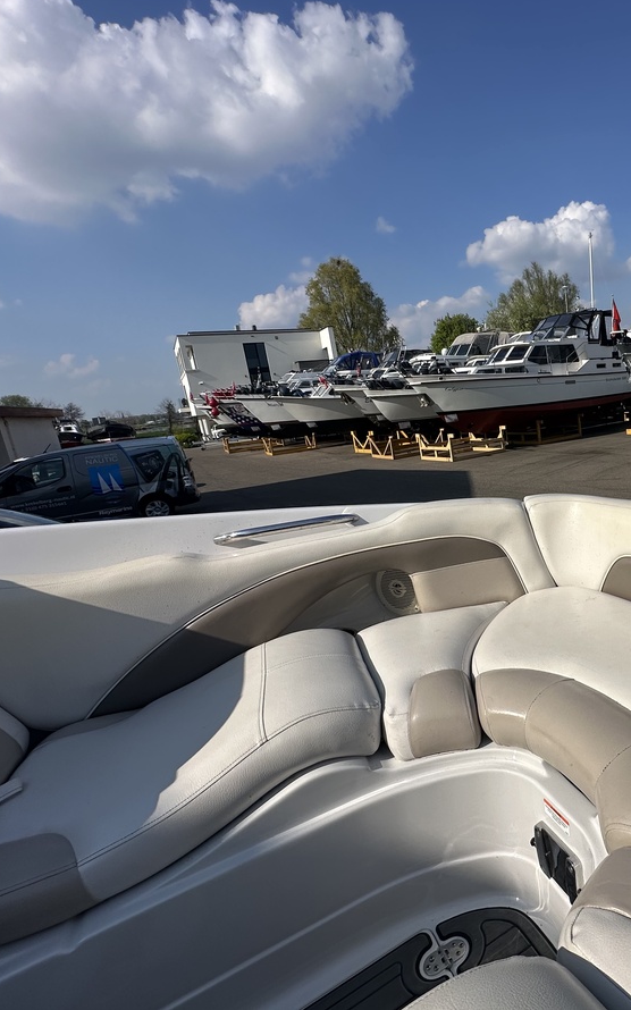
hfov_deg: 53.3
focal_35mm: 20
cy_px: 500
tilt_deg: -12.2
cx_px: 550
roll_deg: +6.3
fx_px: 550
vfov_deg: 85.1
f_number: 2.2
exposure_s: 1/4000
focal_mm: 2.22
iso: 50
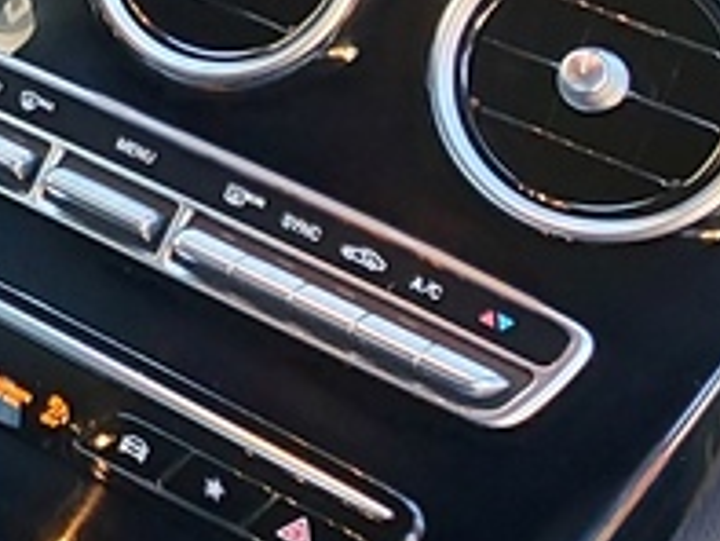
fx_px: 2706
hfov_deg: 13.1
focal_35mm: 130
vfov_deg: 11.2
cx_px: -713
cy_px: -150
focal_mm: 5.95
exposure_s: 1/50
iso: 123
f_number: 1.89
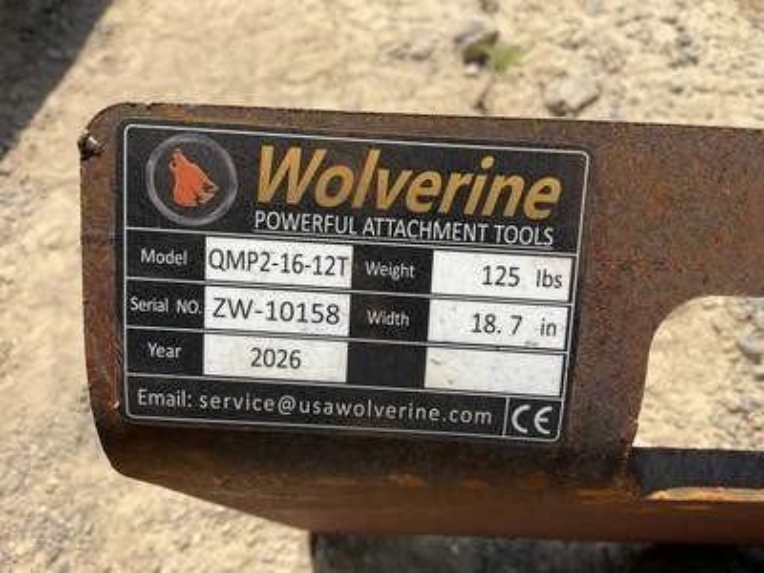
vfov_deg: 48.2
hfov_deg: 61.7
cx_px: 382
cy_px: 286
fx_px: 640
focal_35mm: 29
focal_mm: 3
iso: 25
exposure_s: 1/1730
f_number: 1.8
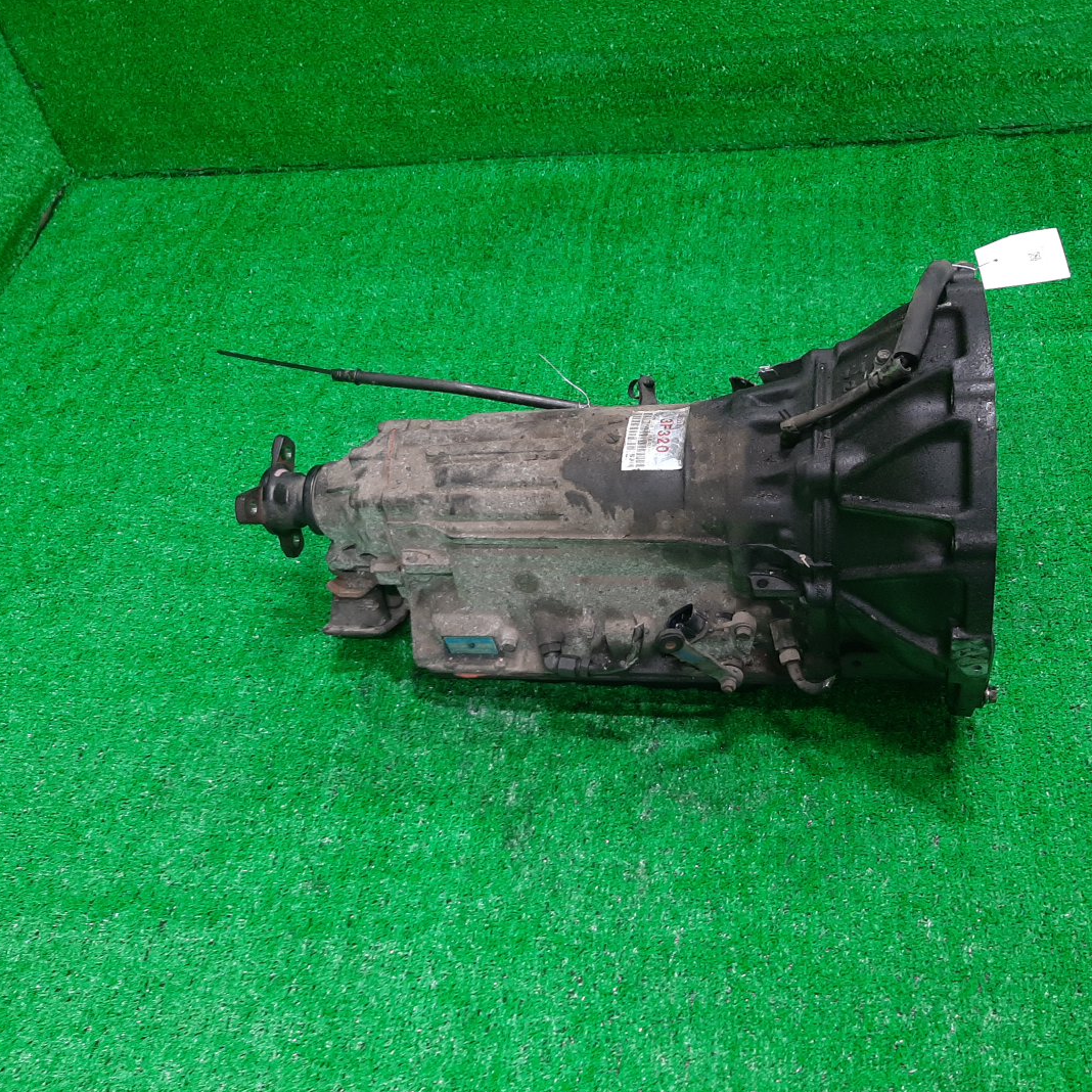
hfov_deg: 52.4
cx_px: 609
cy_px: 547
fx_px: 1106
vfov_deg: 52.5
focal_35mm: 31
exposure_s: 1/50
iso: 145
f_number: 1.7
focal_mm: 3.93
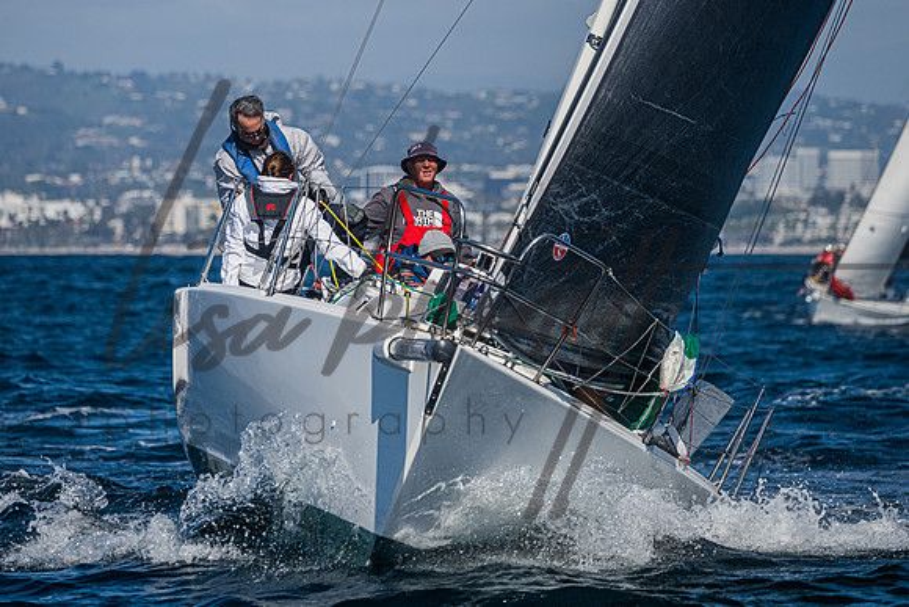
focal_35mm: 312
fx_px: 7872
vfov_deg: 4.4
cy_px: 207
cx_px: 436
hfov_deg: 6.6
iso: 400
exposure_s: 1/8000
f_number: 5
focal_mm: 230
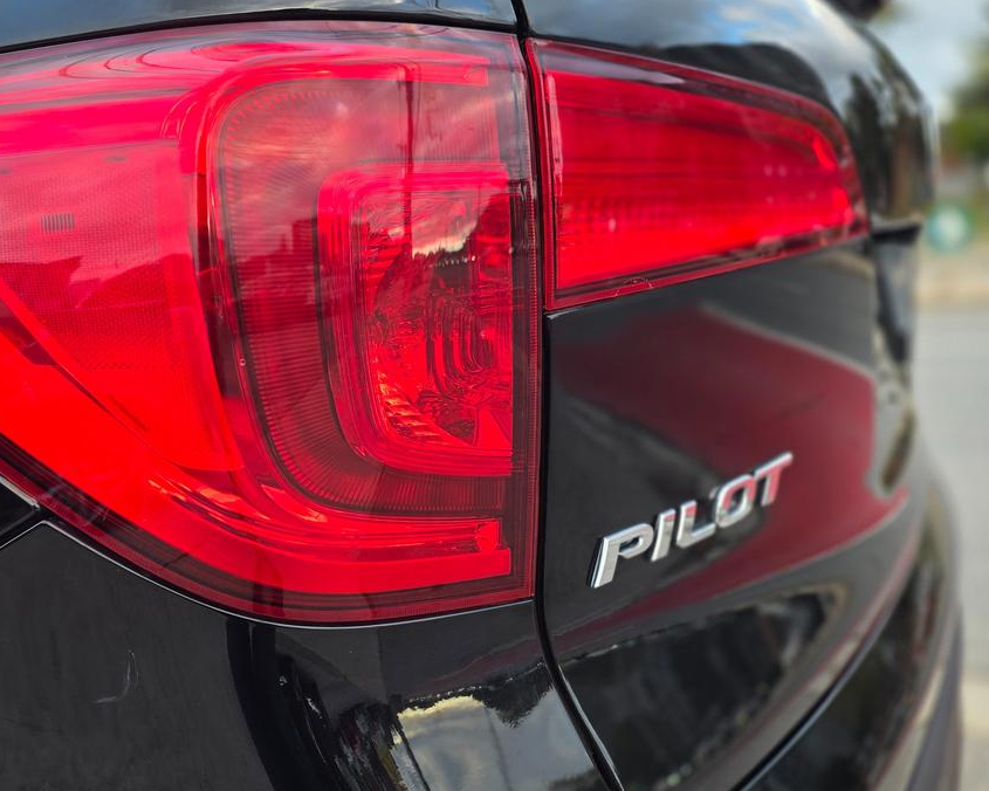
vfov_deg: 43.3
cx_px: 453
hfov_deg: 52.8
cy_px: 447
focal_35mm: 34
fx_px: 995
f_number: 1.7
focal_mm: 6.25
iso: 64
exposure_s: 1/180
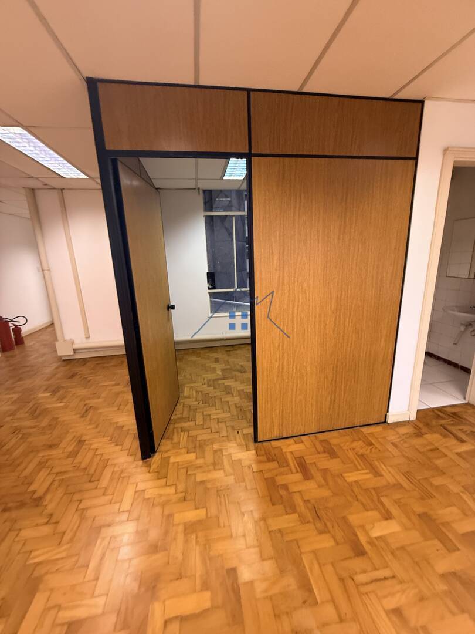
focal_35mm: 14
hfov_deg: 85.7
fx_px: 256
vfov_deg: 102.1
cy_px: 317
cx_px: 238
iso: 320
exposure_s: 1/60
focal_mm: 2.22
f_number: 2.2
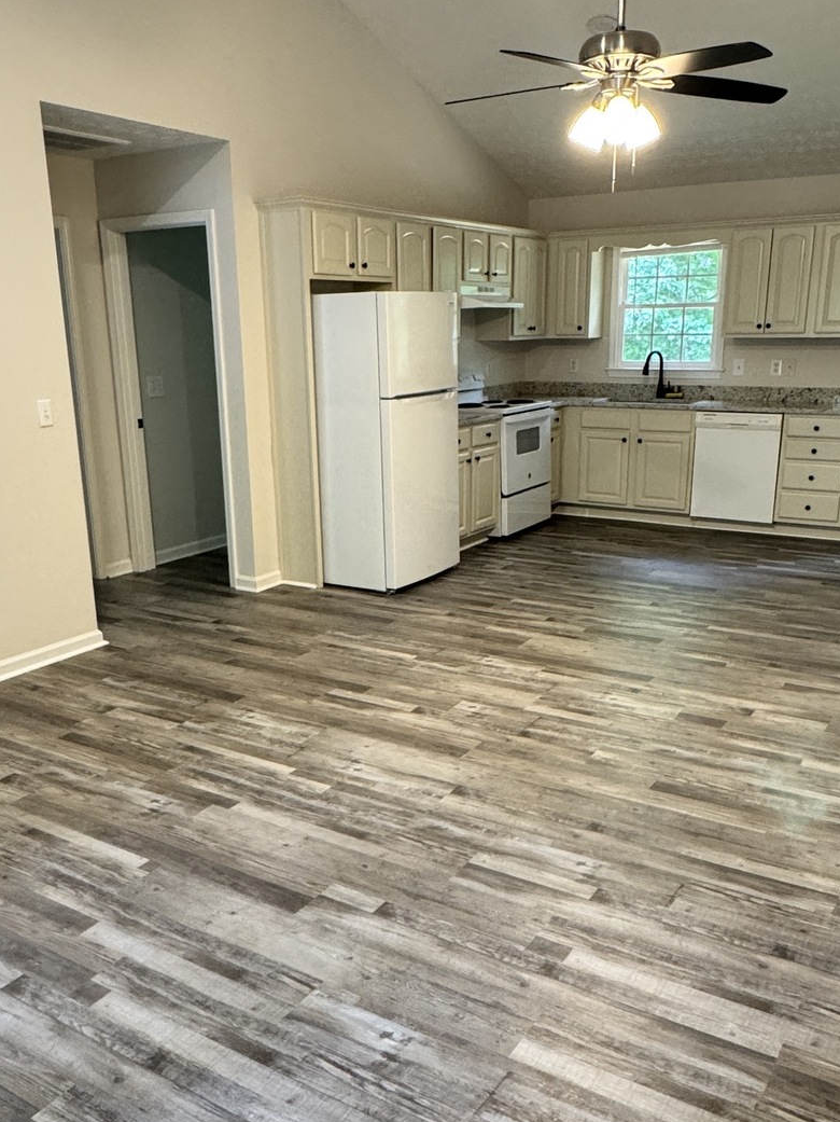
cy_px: 635
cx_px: 404
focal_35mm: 31
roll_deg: +1.5
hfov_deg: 45.4
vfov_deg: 58.2
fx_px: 1004
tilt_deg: -17.5
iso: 320
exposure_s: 1/60
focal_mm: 2.22
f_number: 2.2
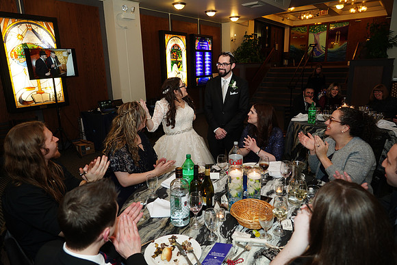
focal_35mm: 24
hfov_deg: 73.7
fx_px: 265
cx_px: 198
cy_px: 132
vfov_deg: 53.2
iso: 800
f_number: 4.5
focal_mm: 24
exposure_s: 1/100
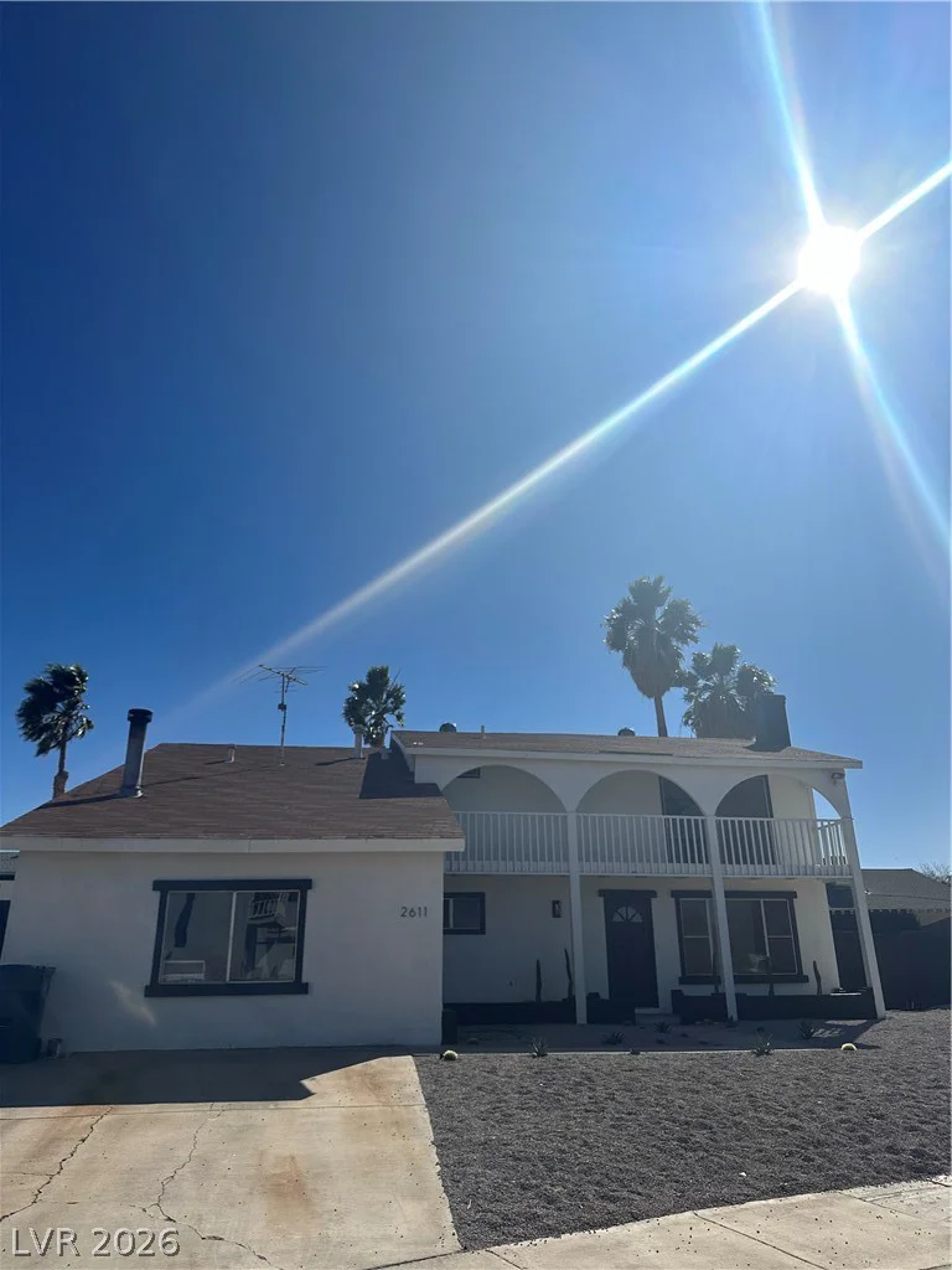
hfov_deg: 56.8
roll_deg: +0.7
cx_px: 476
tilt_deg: +22.0
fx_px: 880
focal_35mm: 24
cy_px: 635
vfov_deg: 71.6
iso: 80
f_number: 1.78
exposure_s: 1/15625
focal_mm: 6.86
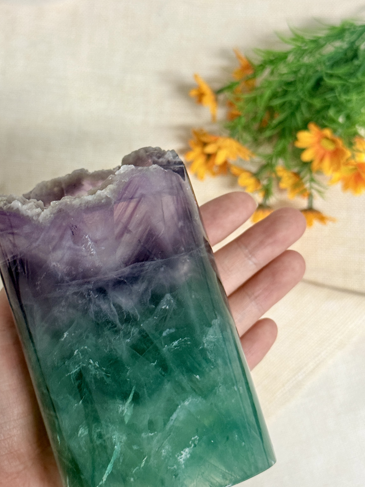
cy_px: 304
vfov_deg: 30.6
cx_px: 131
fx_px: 886
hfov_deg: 23.2
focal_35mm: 63
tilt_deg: -72.9
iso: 200
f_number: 1.78
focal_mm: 6.76
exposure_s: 1/50
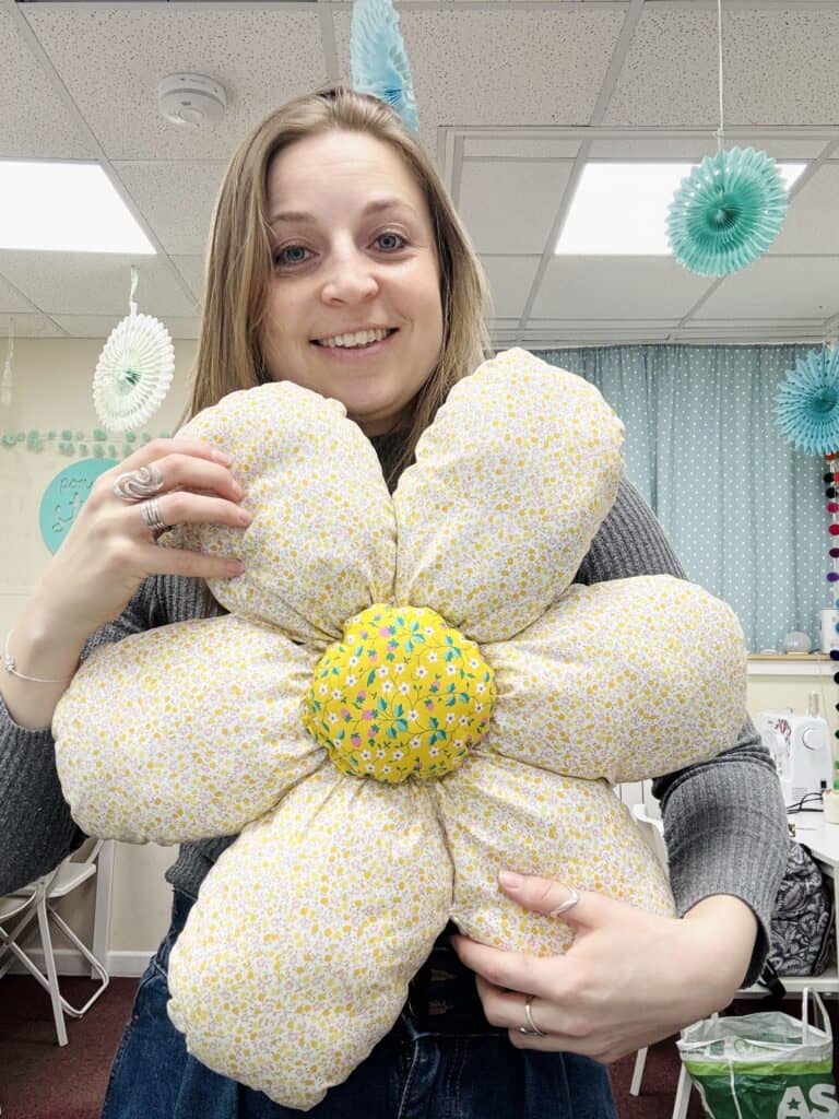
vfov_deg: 60.0
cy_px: 560
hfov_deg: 46.8
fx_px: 969
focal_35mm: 30
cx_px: 420
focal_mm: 2.69
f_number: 1.9
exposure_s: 1/50
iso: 50
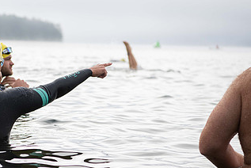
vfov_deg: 10.7
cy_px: 88
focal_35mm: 128
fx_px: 893
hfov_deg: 15.8
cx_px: 23
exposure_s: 1/1000
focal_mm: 70
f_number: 4
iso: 320
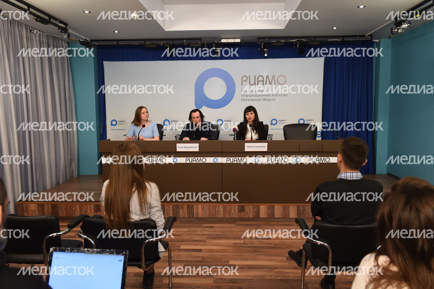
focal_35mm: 31
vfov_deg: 42.3
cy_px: 144
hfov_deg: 60.3
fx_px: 374
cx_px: 217
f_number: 4.5
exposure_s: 1/250
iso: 2500
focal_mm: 31
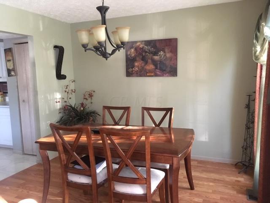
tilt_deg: -6.5
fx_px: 226
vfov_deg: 48.2
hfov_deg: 61.7
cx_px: 135
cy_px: 102
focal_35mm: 29
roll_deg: +0.3
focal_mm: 4.15
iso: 320
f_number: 2.2
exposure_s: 1/15
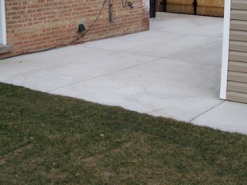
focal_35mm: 70
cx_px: 160
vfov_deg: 20.7
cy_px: 29
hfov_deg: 27.7
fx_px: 499
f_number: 5.1
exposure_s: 1/342
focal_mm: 5.6
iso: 80
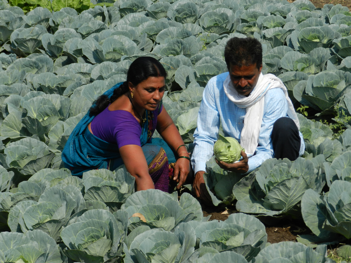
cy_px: 132
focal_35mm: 145
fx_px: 1470
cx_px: 176
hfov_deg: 13.6
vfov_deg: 10.2
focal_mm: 25.7
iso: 160
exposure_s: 1/1000
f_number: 5.1
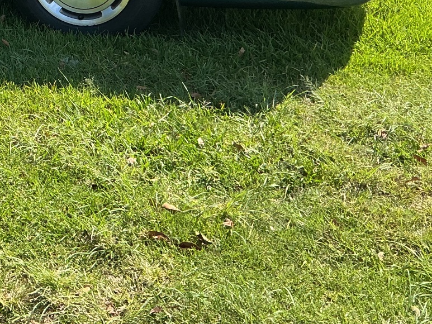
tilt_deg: -16.3
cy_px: -57
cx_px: -89
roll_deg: +2.5
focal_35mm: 72
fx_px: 899
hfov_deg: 24.4
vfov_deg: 19.4
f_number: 1.8
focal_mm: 3
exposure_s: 1/562
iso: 25
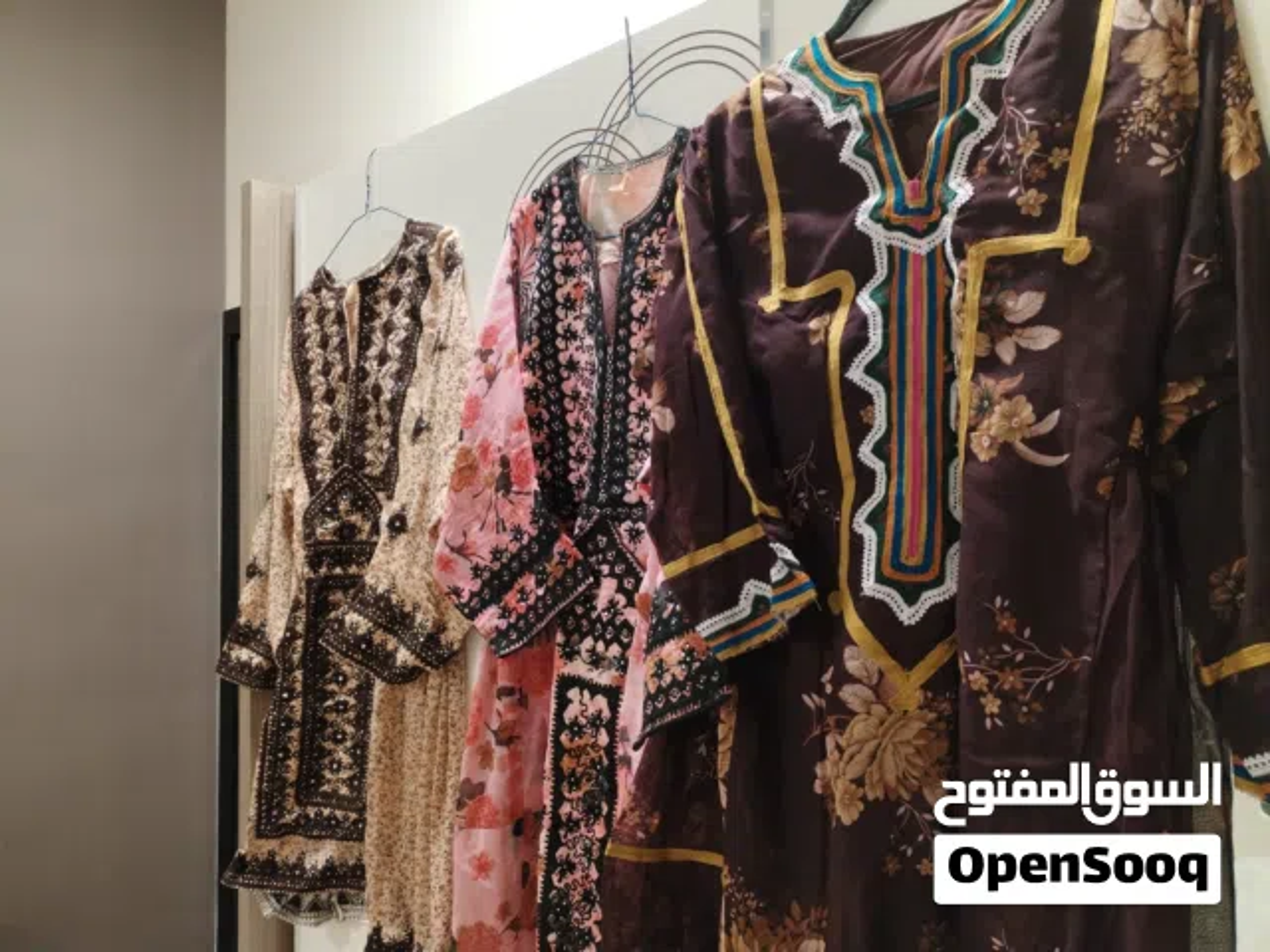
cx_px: 635
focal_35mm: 26
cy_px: 476
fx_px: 954
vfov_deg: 53.1
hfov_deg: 67.3
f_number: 1.8
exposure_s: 1/25
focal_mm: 4.75
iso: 811
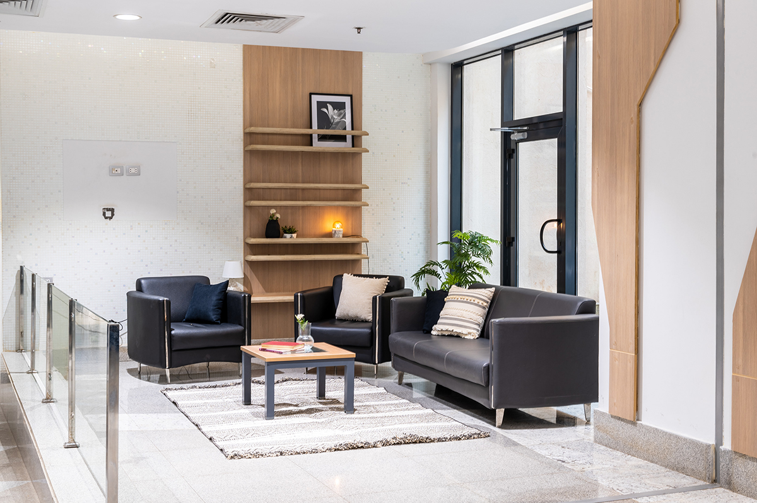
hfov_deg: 45.5
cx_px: 378
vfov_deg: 31.1
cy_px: 252
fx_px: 903
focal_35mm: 43
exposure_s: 1/3
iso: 50
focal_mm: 43
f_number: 11
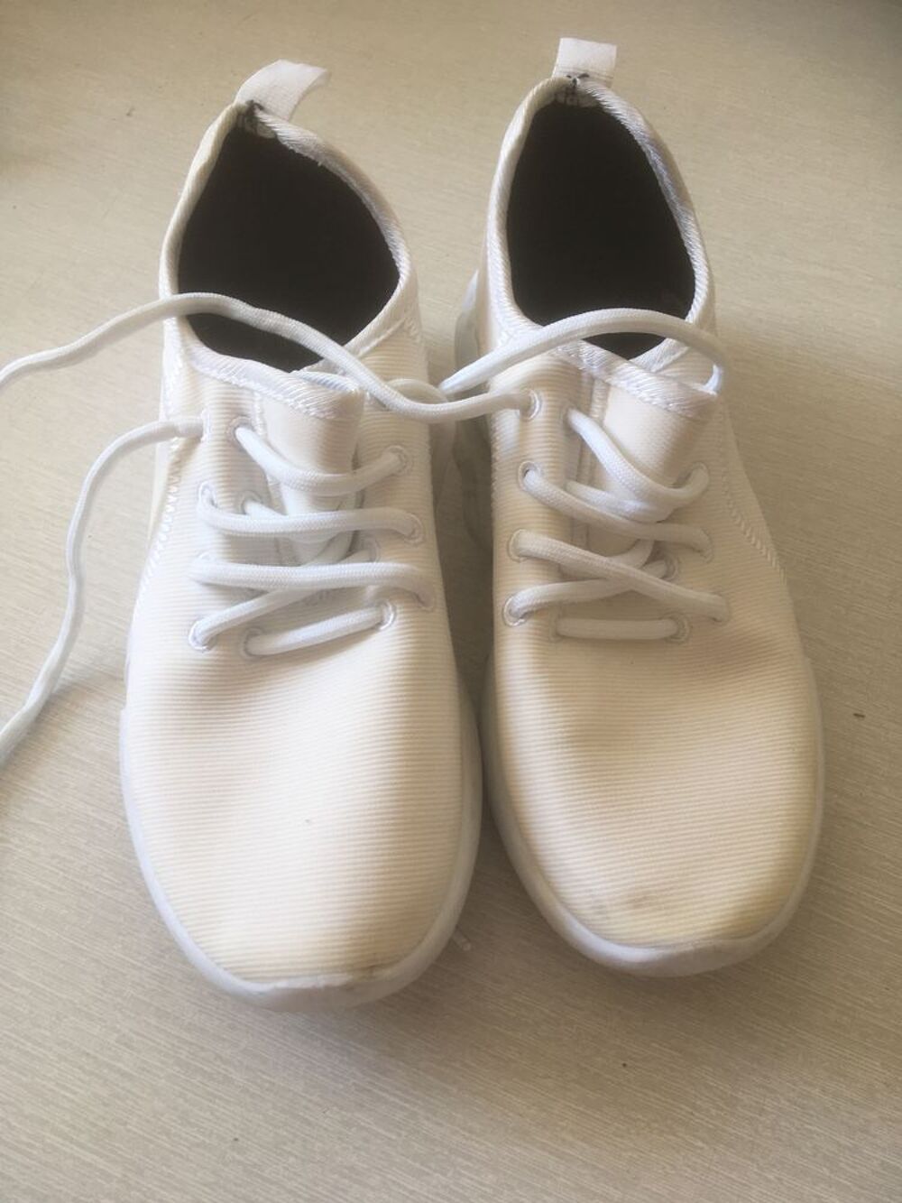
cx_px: 451
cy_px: 602
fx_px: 1007
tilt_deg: -60.8
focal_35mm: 29
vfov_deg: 61.7
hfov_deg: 48.2
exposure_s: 1/50
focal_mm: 4.15
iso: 32
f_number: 2.2
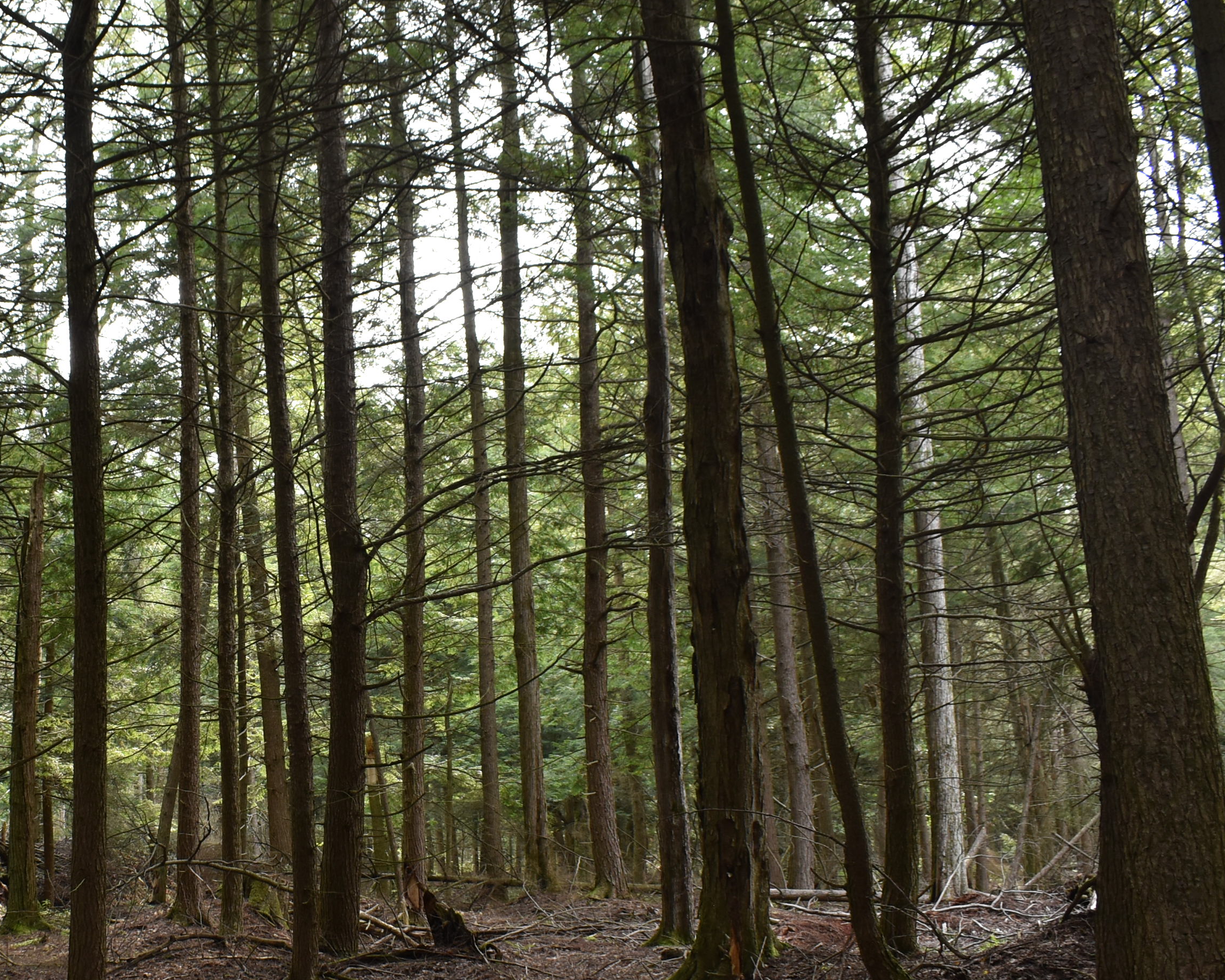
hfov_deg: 36.0
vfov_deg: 30.1
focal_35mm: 50
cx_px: 234
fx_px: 1813
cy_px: 611
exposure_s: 1/100
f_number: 5
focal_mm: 18
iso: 400
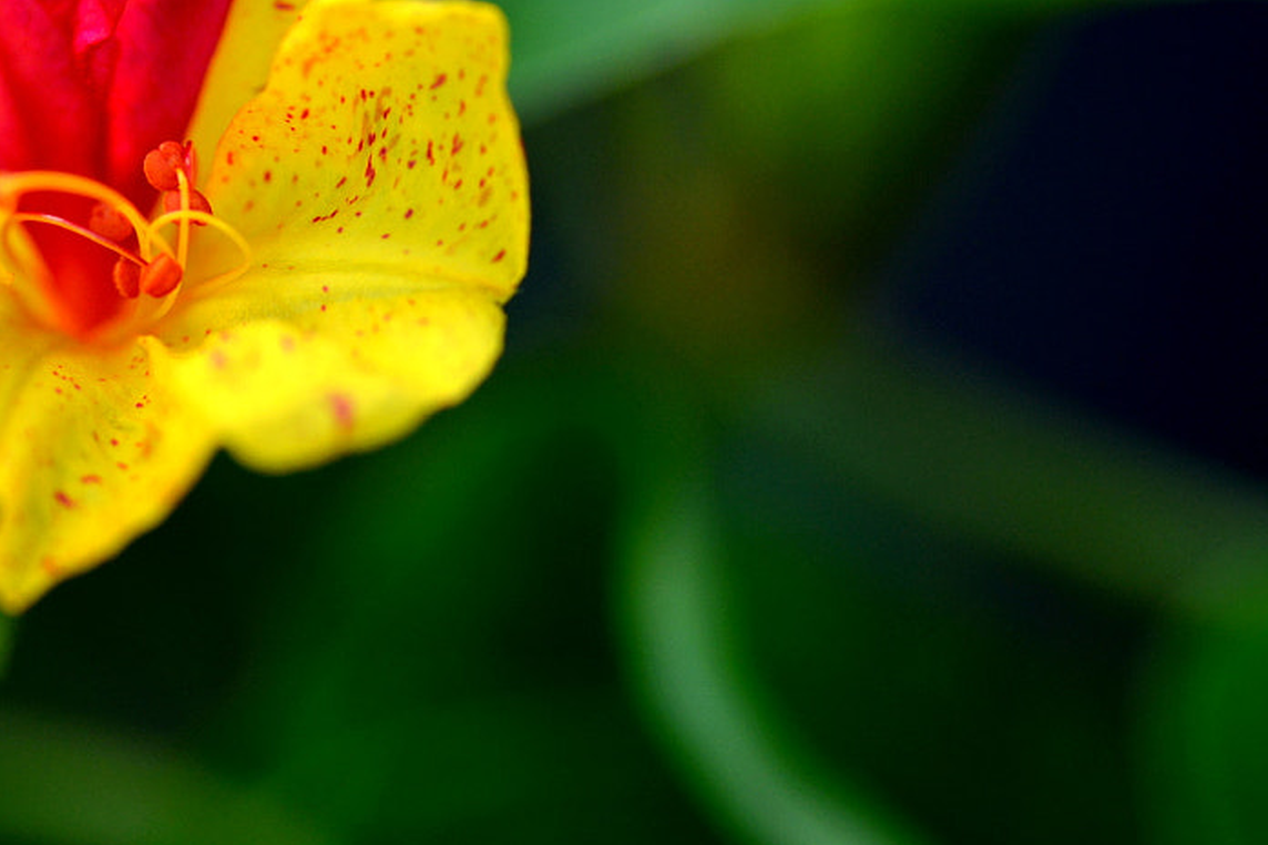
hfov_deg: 9.9
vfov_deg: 6.6
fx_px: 7290
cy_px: 255
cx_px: 189
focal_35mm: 207
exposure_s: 1/500
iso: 200
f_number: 3.8
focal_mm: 90
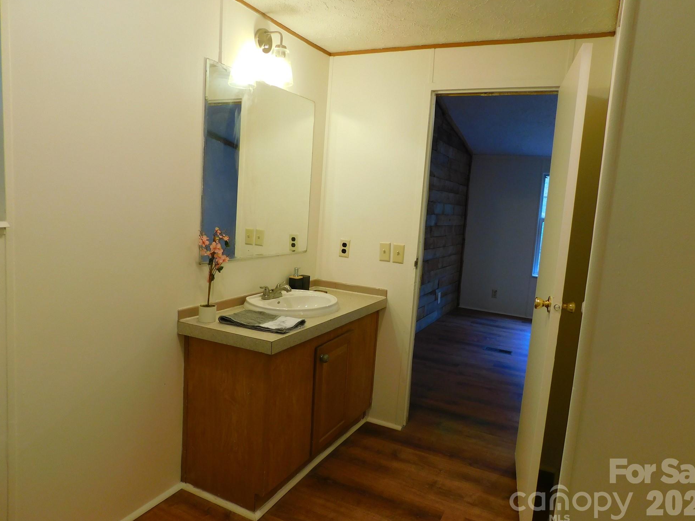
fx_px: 482
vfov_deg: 56.8
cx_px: 360
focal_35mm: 24
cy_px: 256
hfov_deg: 71.6
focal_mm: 4
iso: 125
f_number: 3
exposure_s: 1/25
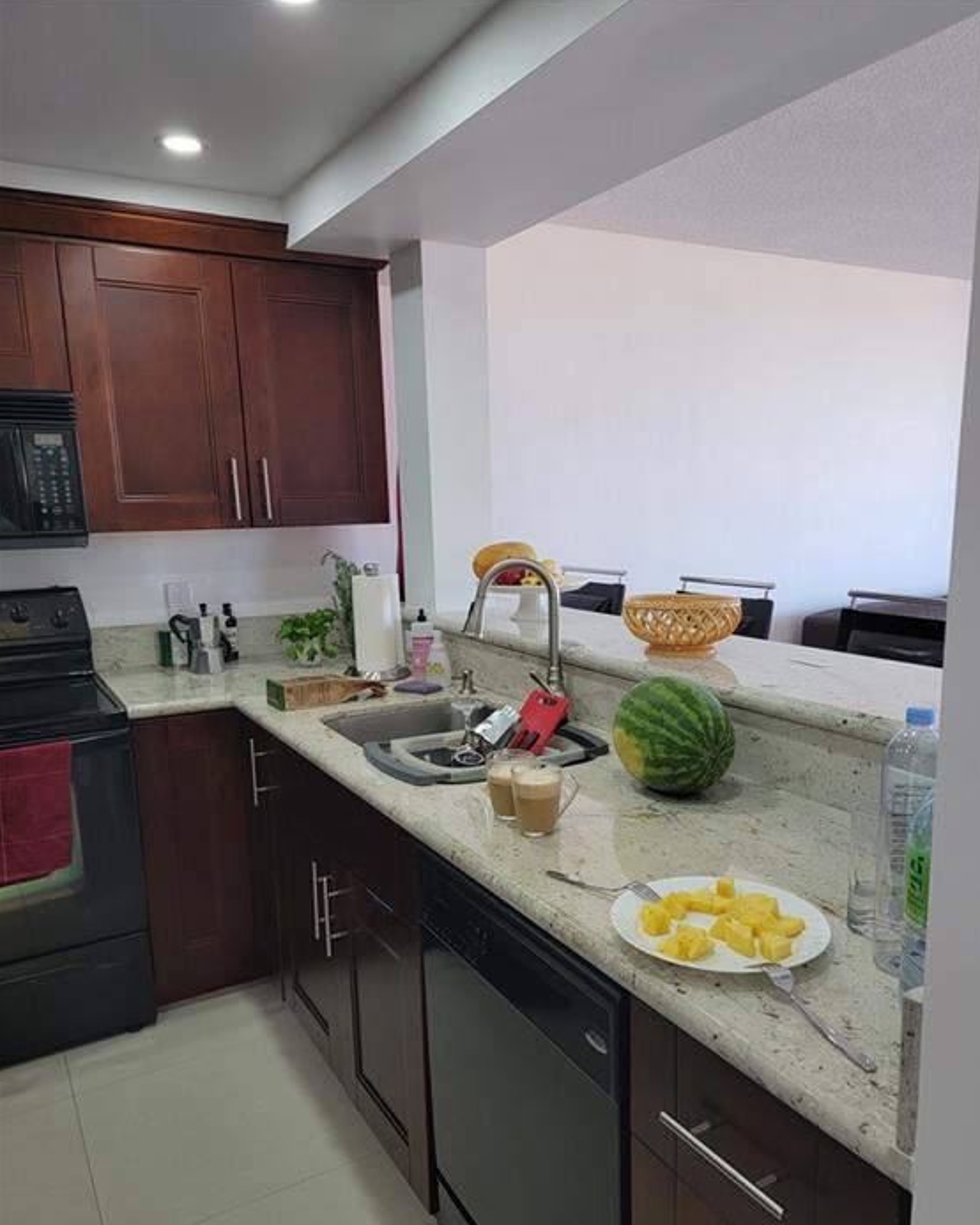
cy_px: 673
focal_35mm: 26
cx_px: 508
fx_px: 942
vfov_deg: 65.9
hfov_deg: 54.9
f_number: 1.8
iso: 250
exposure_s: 1/120
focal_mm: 6.7
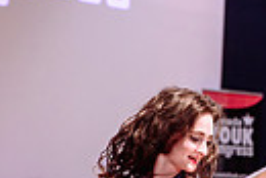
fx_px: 1206
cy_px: 315
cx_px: 298
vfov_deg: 8.2
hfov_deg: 12.4
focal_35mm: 163
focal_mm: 28
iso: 1250
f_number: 2
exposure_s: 1/250
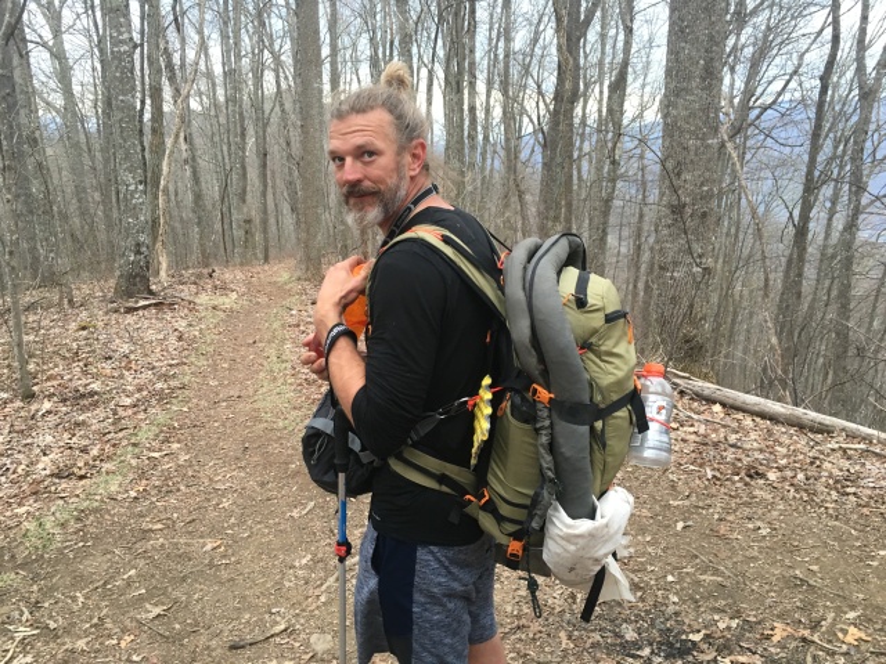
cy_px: 332
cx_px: 443
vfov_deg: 48.2
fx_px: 742
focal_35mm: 29
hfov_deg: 61.7
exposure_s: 1/30
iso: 80
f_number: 2.2
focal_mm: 4.15
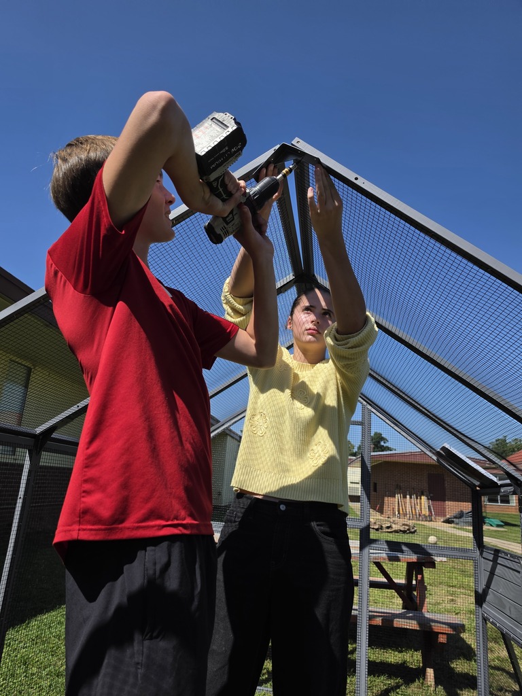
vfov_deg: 73.9
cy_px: 348
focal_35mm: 23
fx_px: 462
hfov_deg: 58.9
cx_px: 261
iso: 50
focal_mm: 6.5
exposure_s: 1/7939
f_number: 1.4
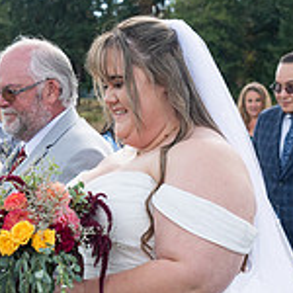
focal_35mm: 115
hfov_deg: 15.2
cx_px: 137
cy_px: 272
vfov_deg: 15.0
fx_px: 1101
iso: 400
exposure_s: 1/1000
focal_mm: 35
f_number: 4.5
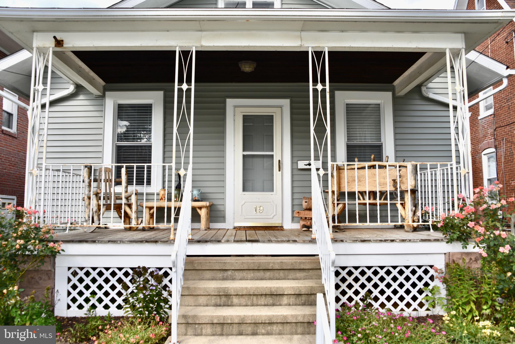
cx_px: 258
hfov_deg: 58.7
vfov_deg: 41.1
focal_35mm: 32
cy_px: 172
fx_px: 458
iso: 100
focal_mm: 32
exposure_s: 1/200
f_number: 8
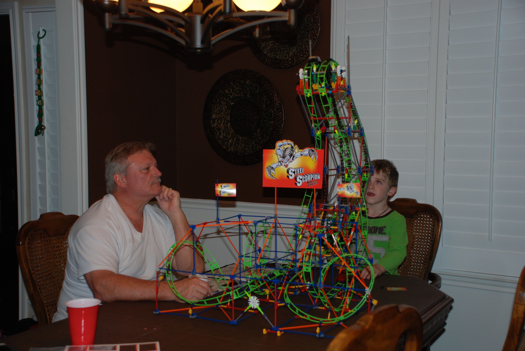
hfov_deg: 42.3
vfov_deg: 29.0
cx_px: 262
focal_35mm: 46
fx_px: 679
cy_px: 176
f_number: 4.2
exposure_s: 1/60
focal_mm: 31
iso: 200
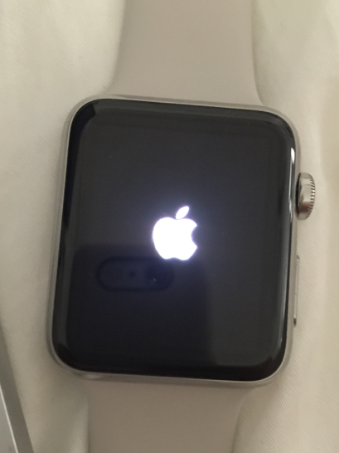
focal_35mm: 34
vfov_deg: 53.9
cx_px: 180
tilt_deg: -74.0
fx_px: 444
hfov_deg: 41.7
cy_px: 240
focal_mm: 4.15
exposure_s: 1/4
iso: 125
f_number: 2.2
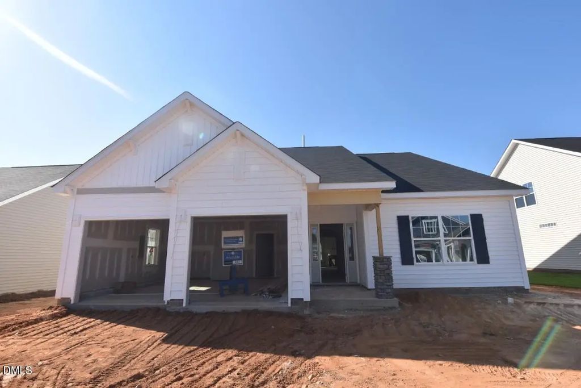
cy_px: 194
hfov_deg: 96.7
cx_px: 290
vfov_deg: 73.8
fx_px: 258
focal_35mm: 16
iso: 100
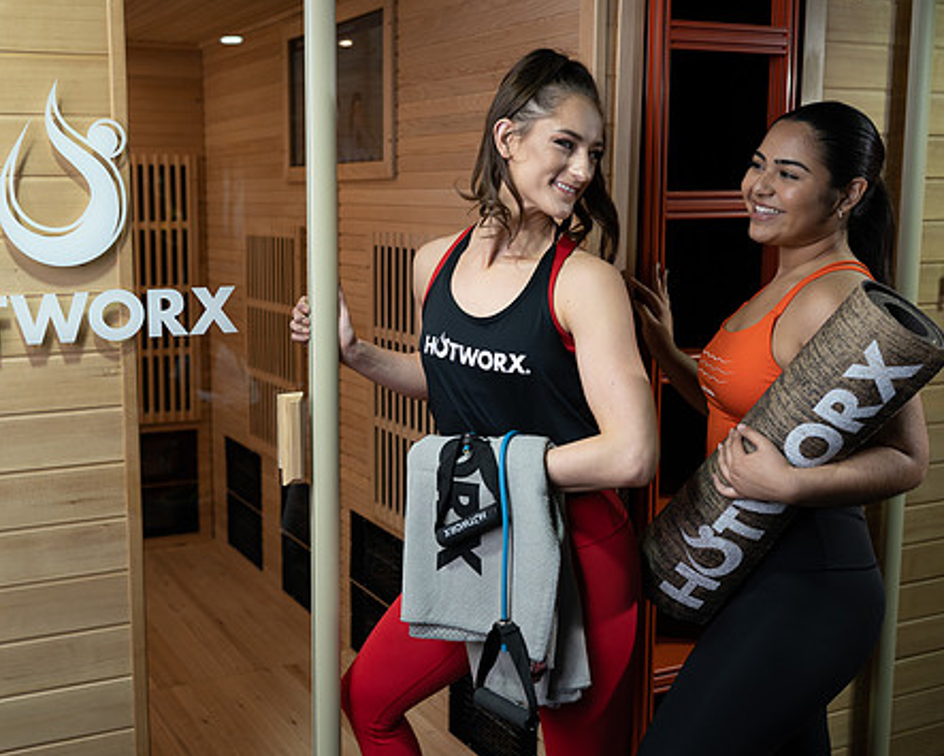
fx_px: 1202
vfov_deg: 34.9
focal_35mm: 43
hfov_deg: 42.5
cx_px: 343
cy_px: 372
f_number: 2.8
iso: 200
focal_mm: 35
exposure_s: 1/125
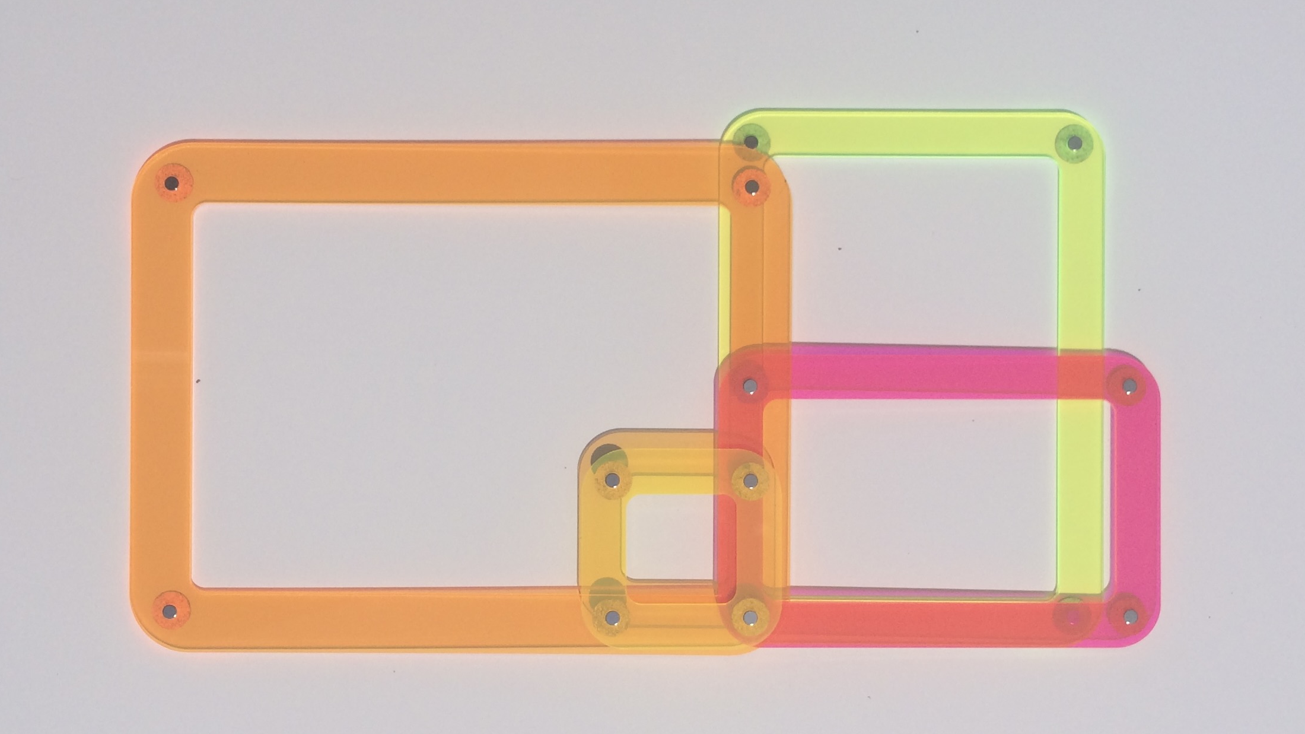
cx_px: 648
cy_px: 405
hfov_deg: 61.0
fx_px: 1107
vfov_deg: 36.6
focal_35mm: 32
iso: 32
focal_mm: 4.15
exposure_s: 1/10309
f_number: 2.2
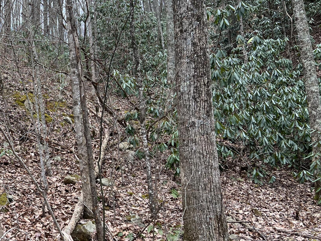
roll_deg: +4.7
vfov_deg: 30.2
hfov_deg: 37.4
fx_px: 445
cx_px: 39
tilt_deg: +5.9
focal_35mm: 48
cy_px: 139
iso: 50
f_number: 1.5
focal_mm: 5.7
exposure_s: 1/646
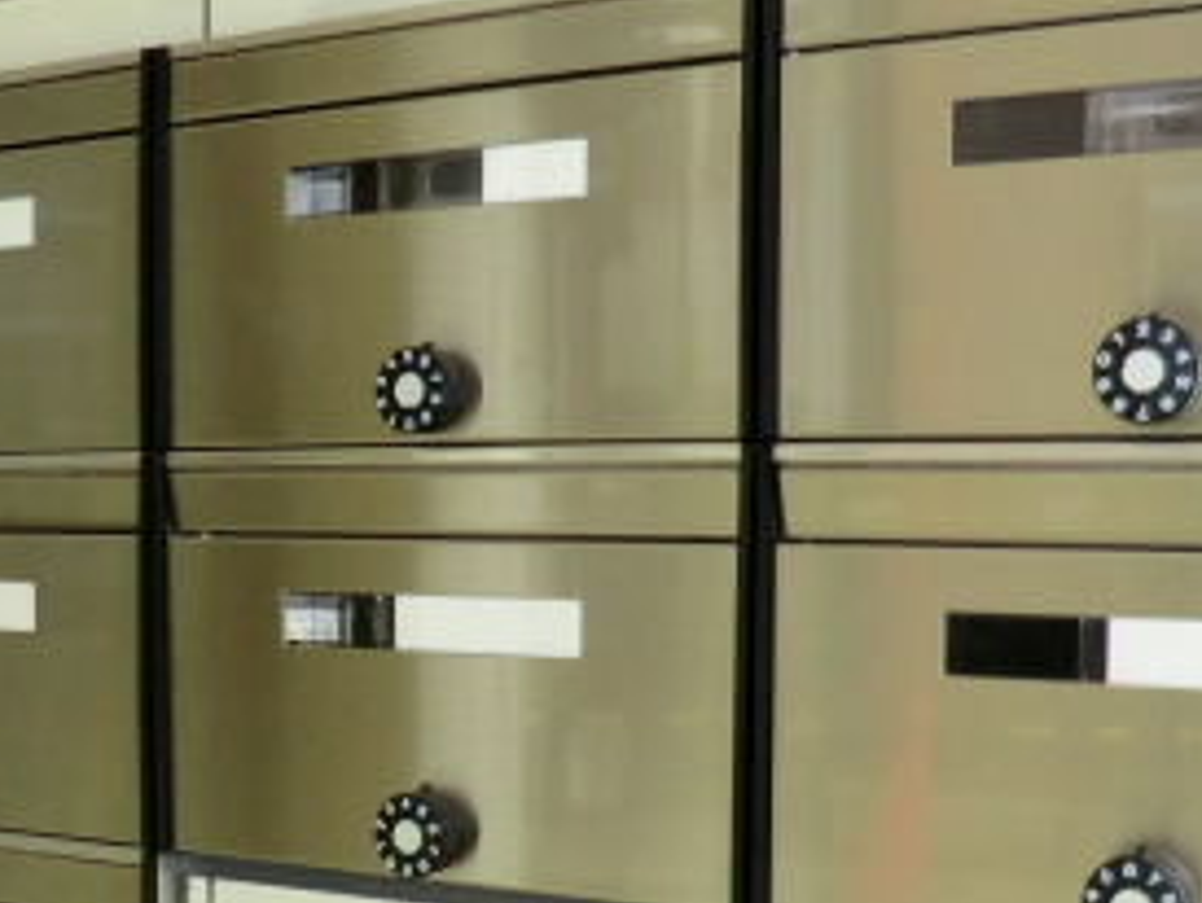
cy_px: 658
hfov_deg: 34.3
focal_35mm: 56
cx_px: 518
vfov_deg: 25.9
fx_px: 1946
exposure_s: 1/60
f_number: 3.2
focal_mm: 4.3
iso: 200
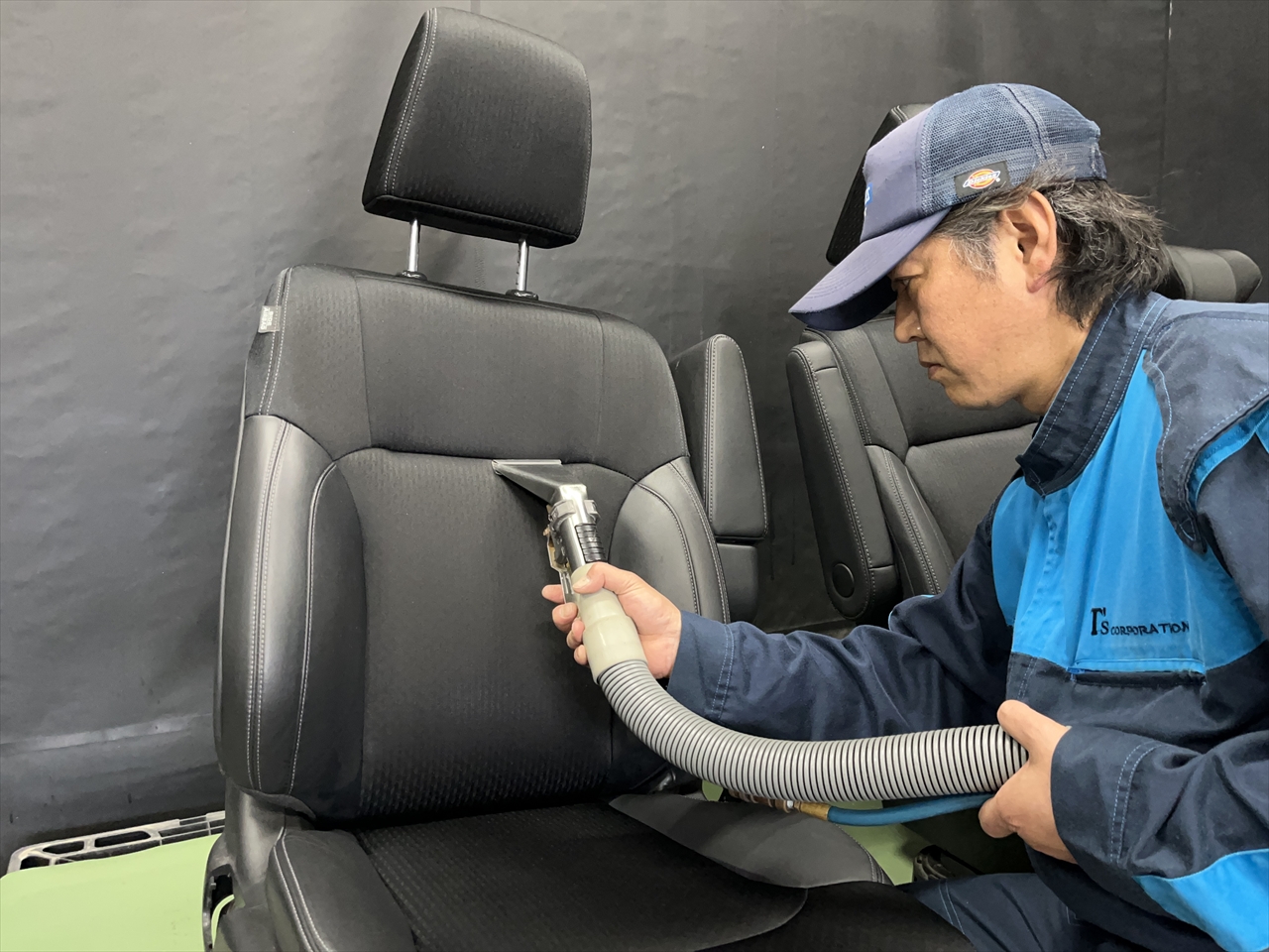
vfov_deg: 53.1
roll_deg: +0.0
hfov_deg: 67.3
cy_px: 476
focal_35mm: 26
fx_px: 953
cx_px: 634
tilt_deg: -6.7
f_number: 1.6
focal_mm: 5.1
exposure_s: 1/60
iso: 500
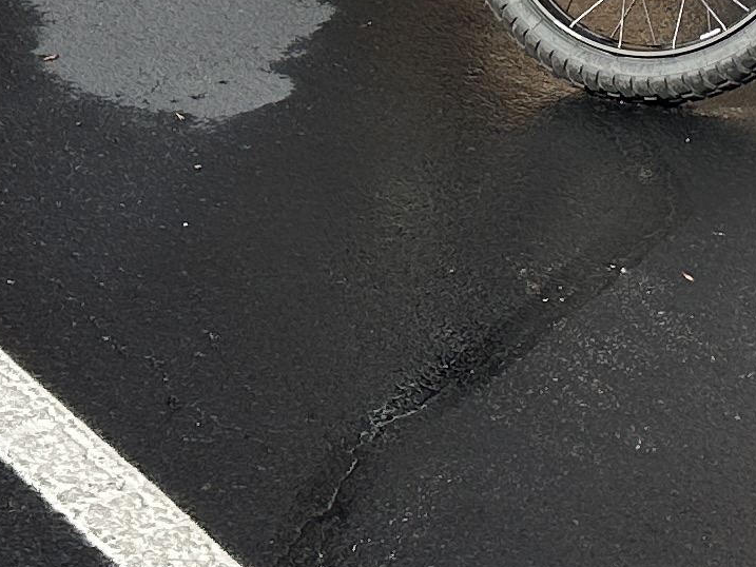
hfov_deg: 14.5
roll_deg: -3.1
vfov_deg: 10.3
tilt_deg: -5.7
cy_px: -473
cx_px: 677
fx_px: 2949
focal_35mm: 135
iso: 80
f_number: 1.78
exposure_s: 1/2660
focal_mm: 6.86
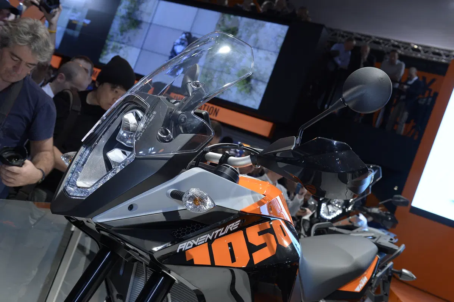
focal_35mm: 38
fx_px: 479
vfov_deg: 35.0
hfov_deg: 50.7
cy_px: 151
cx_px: 227
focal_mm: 38
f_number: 7.1
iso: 1250
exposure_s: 1/250
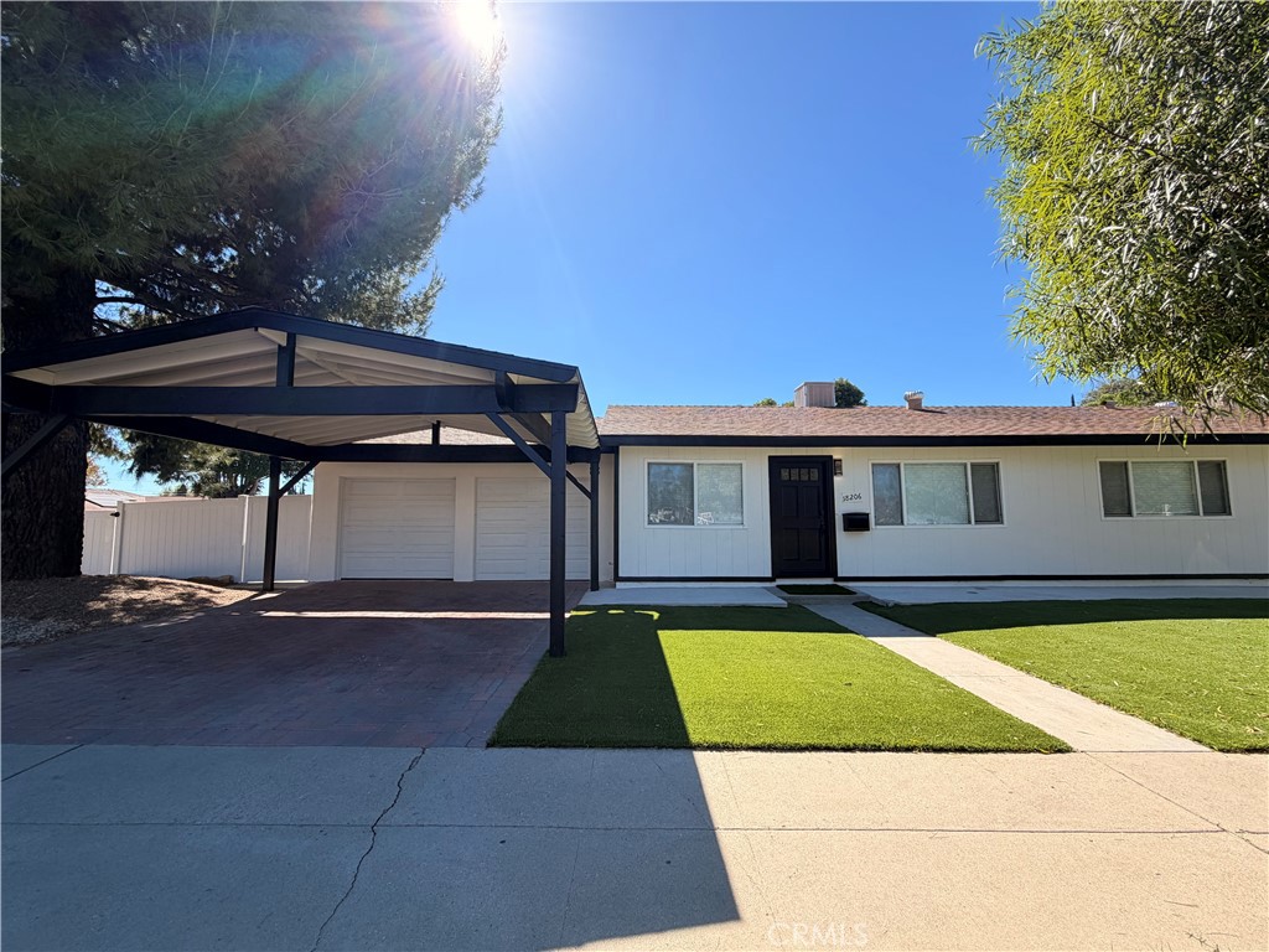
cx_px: 634
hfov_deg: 102.1
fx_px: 513
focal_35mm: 14
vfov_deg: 85.7
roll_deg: +0.3
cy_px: 476
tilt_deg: +5.1
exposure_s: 1/770
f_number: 2.2
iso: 40
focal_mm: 2.22
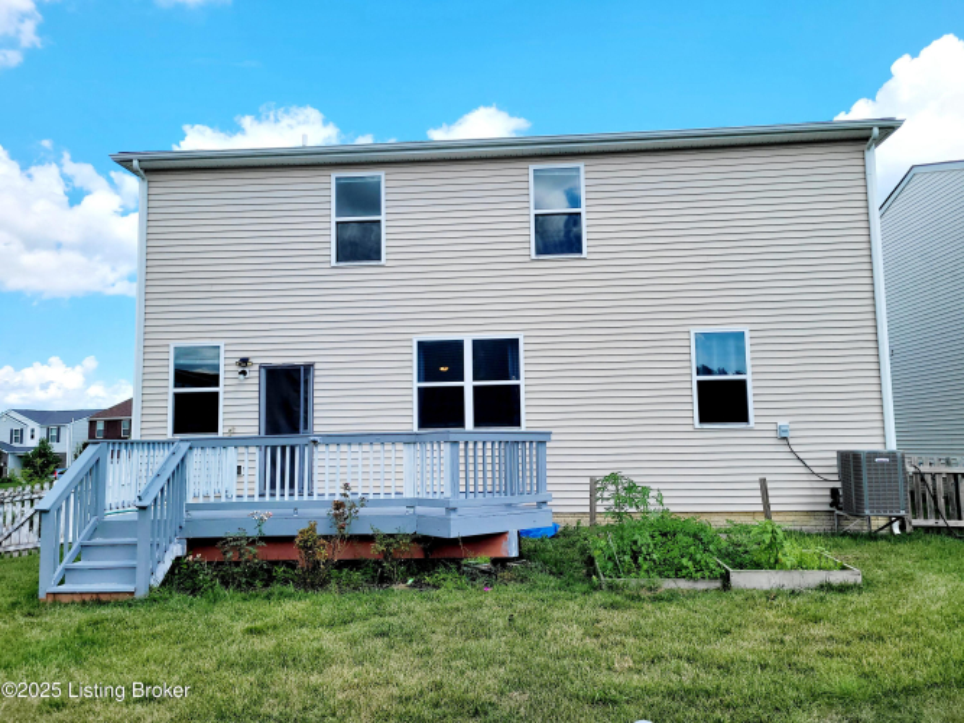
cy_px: 362
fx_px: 724
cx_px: 482
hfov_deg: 67.3
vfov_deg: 53.0
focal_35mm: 26
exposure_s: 1/2000
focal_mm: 5.4
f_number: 1.8
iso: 40
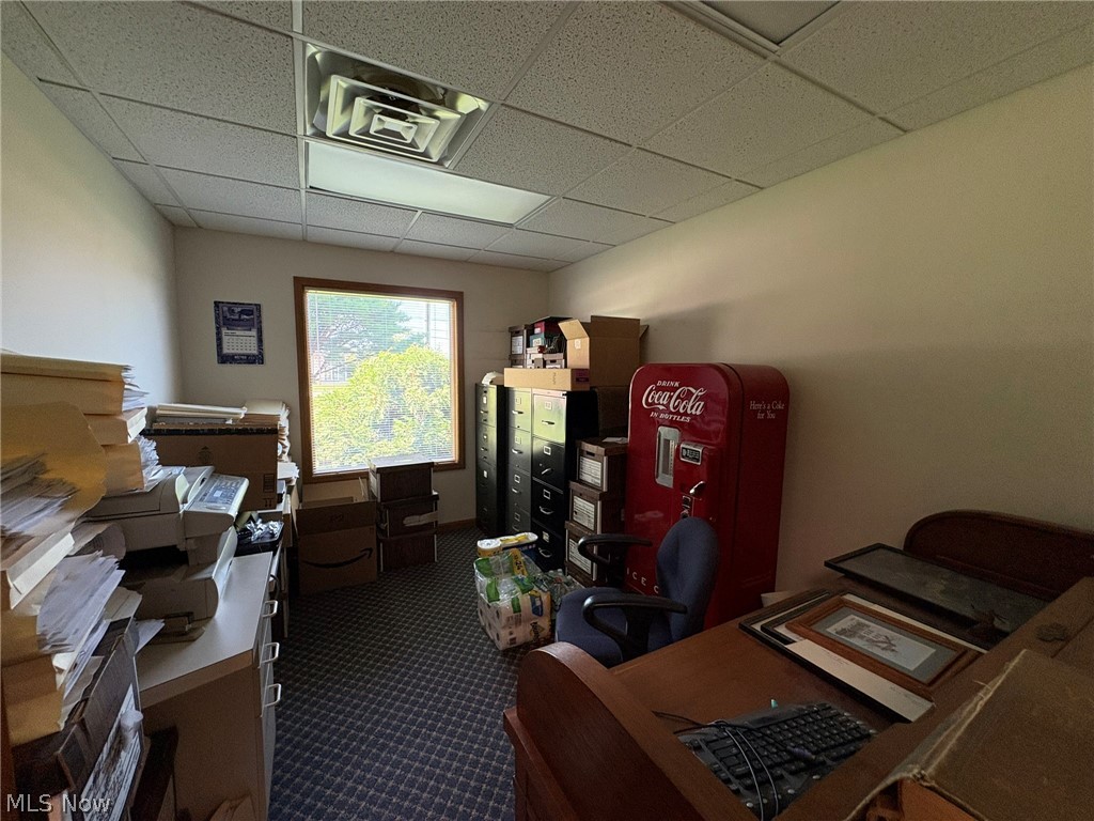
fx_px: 442
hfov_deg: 102.1
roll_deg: -0.3
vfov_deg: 85.7
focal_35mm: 14
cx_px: 547
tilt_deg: -5.5
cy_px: 410
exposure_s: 1/60
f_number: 2.2
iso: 320
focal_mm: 2.22
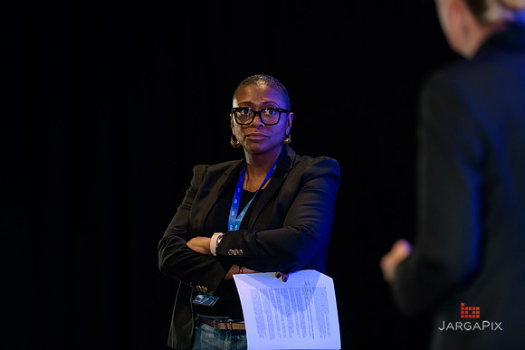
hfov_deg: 10.3
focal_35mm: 200
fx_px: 2917
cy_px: 175
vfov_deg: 6.9
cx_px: 262
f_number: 3.2
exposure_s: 1/200
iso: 1600
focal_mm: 200
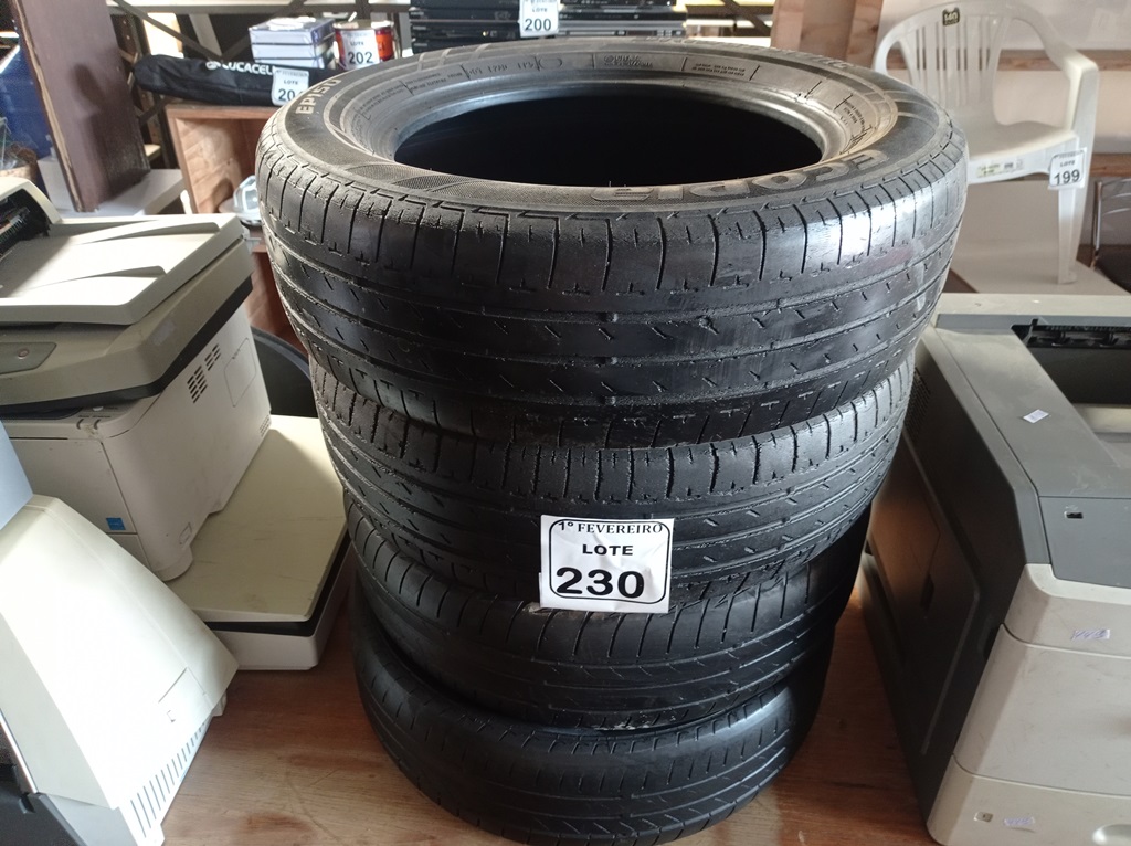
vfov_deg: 49.7
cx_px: 566
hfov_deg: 63.5
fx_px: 914
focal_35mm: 28
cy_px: 423
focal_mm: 4.7
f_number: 1.79
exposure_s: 1/24
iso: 424
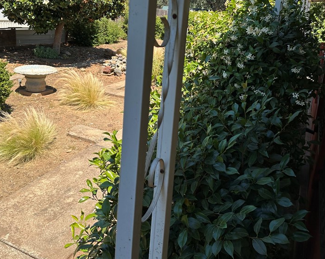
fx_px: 327
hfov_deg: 52.8
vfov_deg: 42.9
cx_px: 149
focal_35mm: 34
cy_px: 94
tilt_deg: -14.7
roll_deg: -3.6
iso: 80
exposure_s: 1/2252
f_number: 1.78
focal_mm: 6.86
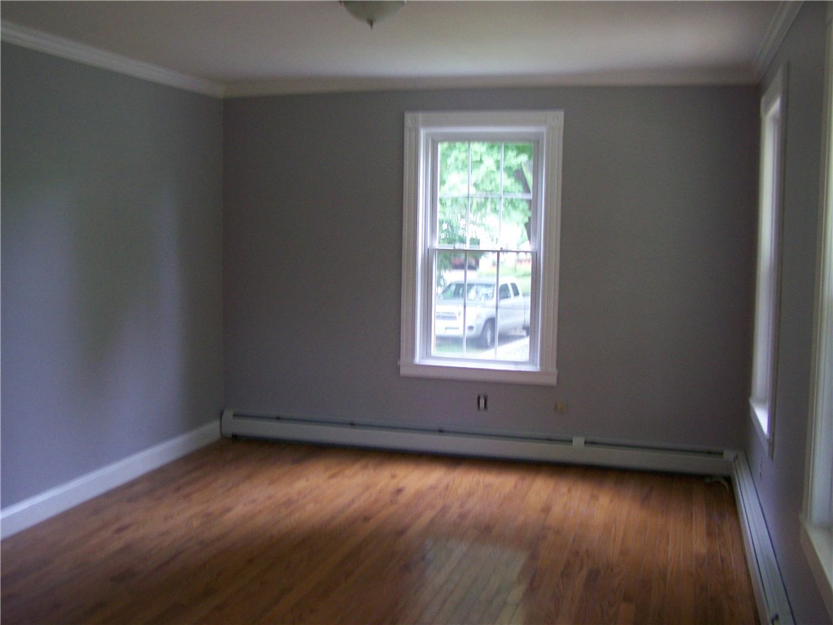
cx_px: 416
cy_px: 312
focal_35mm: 38
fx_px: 914
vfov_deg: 37.7
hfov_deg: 49.0
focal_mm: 6.3
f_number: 2.8
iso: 160
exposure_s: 1/25
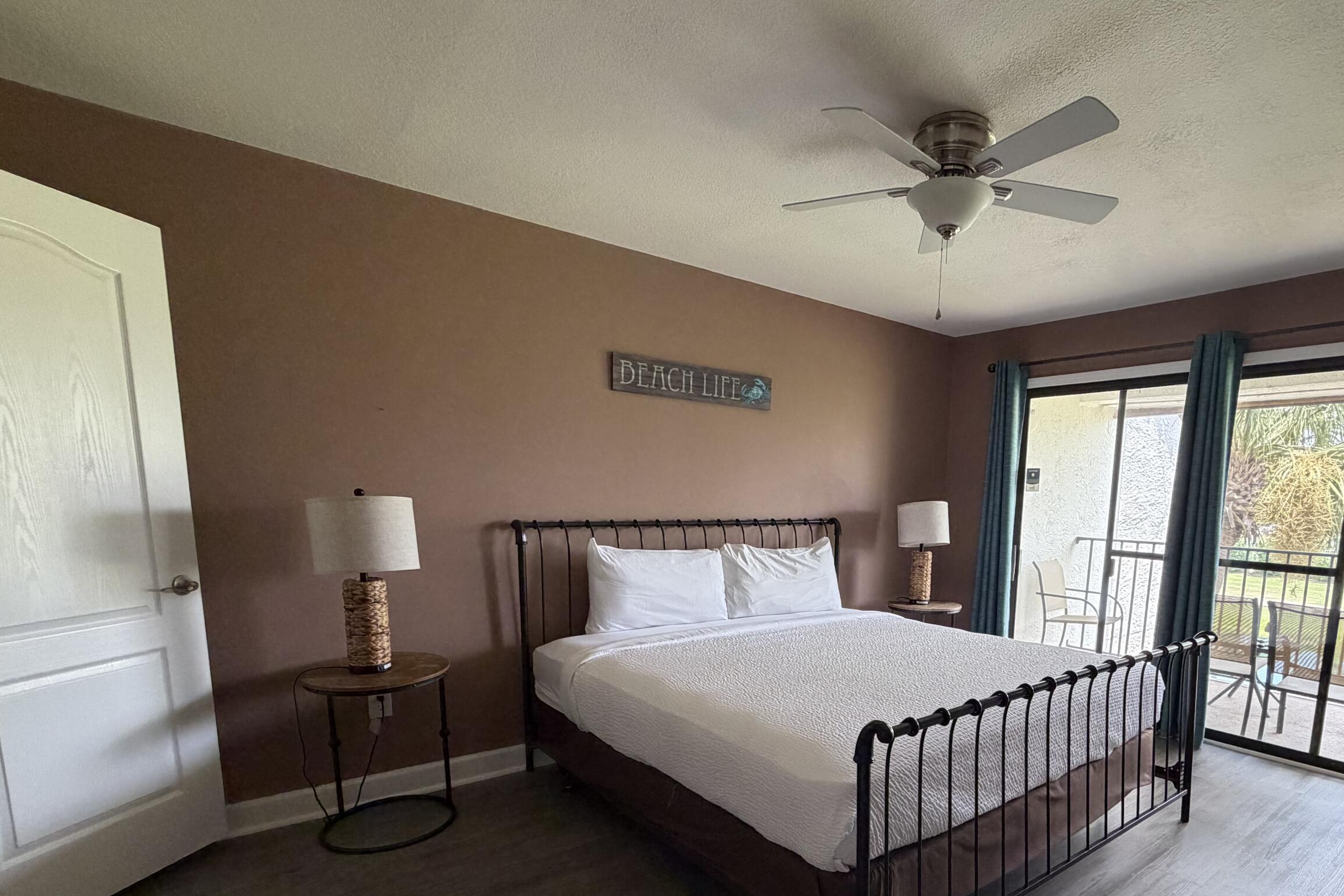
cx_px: 820
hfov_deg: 85.6
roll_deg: -1.4
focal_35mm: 19
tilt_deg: -8.8
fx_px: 709
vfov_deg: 62.8
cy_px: 605
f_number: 2.2
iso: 320
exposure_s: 1/94
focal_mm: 2.22
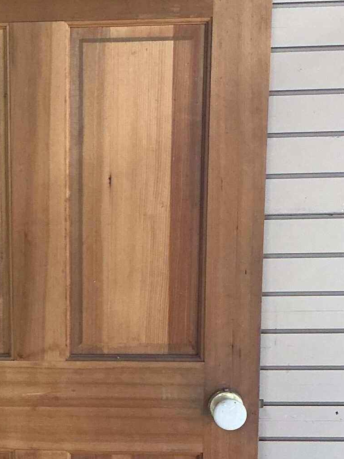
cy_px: 293
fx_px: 967
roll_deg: +1.7
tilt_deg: -16.4
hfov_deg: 19.7
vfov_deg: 26.6
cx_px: 16
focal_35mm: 73
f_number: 1.8
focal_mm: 3
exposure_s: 1/60
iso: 125
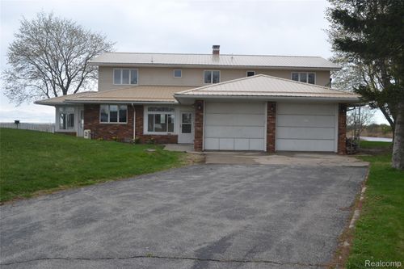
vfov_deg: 39.9
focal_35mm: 33
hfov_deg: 57.2
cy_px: 134
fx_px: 370
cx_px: 202
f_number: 6.3
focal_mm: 22
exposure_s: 1/160
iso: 100
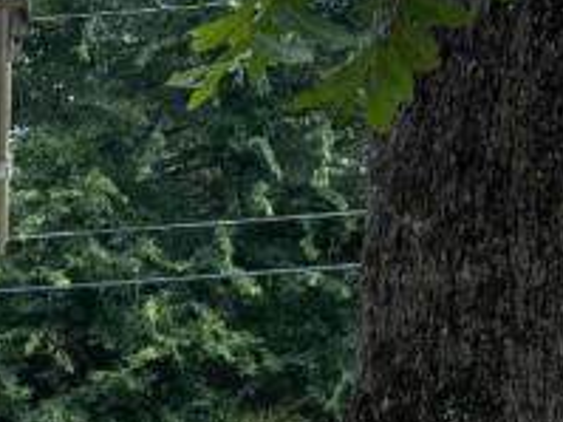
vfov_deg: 9.7
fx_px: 2357
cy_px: 765
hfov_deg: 10.9
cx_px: -900
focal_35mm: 145
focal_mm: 6.76
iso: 100
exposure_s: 1/780
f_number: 1.78
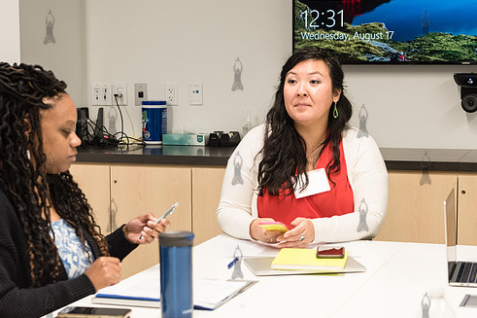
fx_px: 1046
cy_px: 189
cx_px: 276
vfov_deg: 17.3
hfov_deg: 25.7
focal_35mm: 79
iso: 2500
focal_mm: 58
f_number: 4.5
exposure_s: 1/250
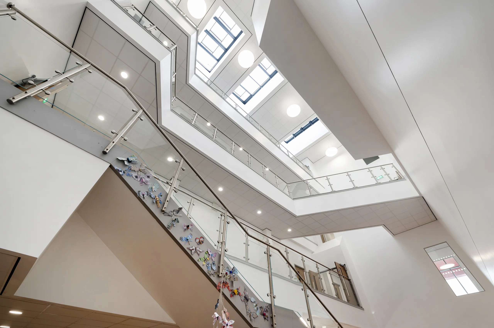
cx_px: 247
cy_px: 164
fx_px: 192
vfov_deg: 81.1
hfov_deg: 104.3
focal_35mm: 14
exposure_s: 1/10
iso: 100
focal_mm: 14
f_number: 8
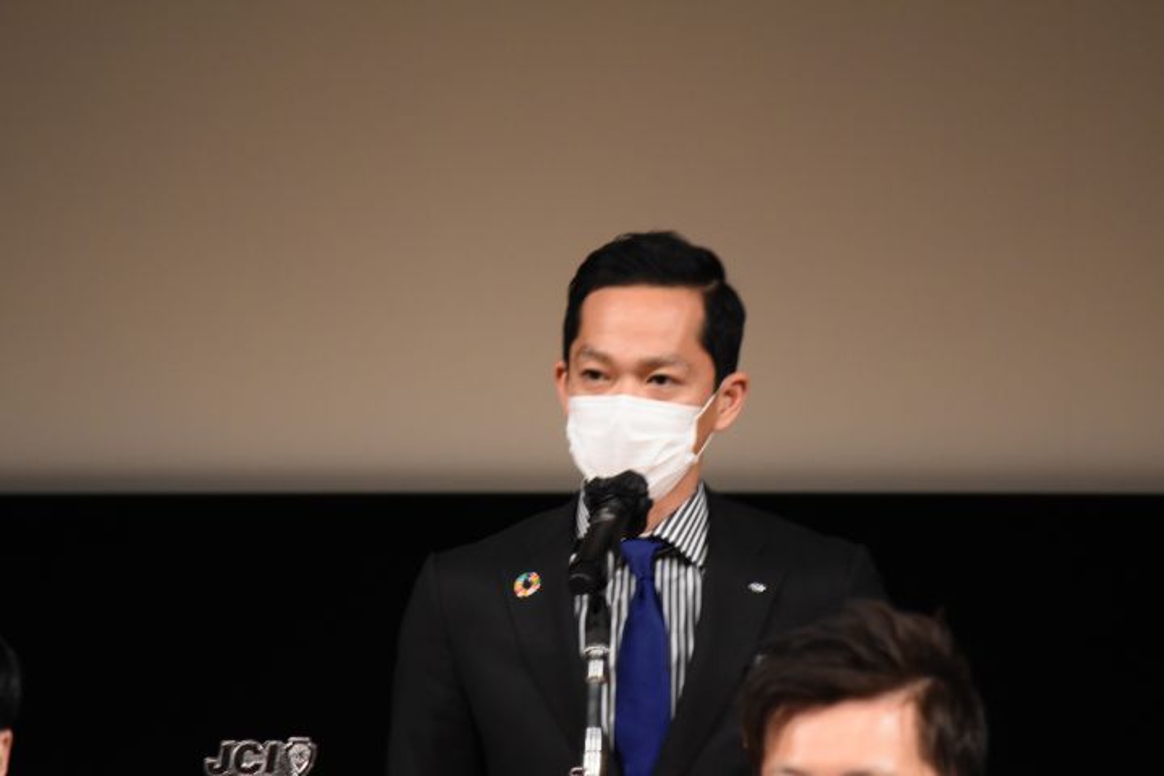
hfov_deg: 4.6
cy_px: 388
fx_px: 14549
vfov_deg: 3.1
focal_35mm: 450
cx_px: 582
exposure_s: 1/125
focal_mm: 300
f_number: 5.6
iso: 2200
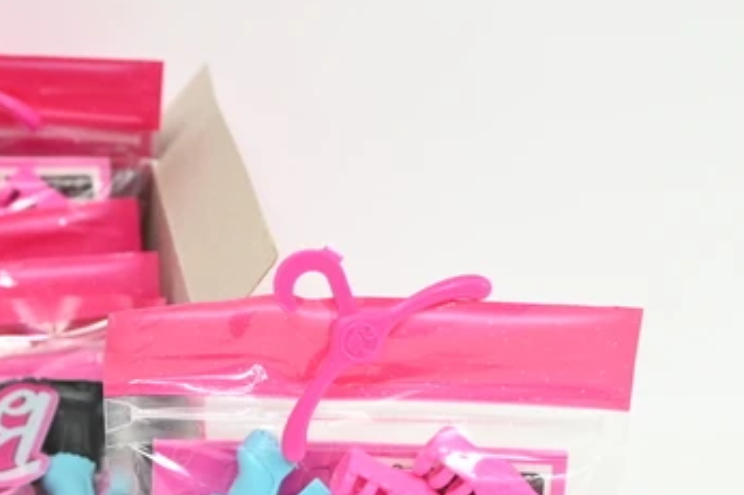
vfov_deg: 12.5
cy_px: 414
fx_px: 2252
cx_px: 116
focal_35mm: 109
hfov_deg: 18.5
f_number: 5.3
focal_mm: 35
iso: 640
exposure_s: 1/125
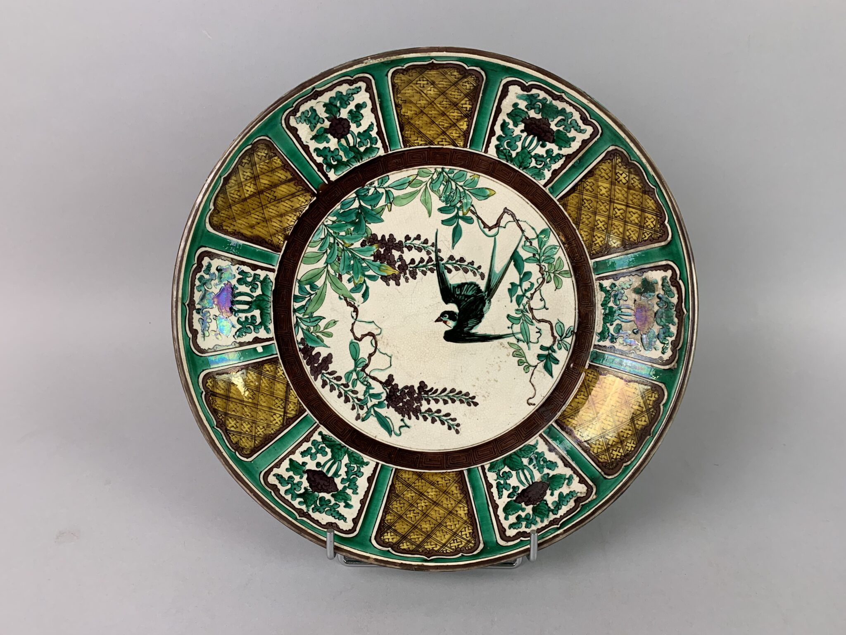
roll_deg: +1.9
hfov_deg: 67.3
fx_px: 635
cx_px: 423
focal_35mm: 26
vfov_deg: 53.1
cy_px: 318
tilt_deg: -28.6
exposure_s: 1/50
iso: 80
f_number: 1.8
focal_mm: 4.25
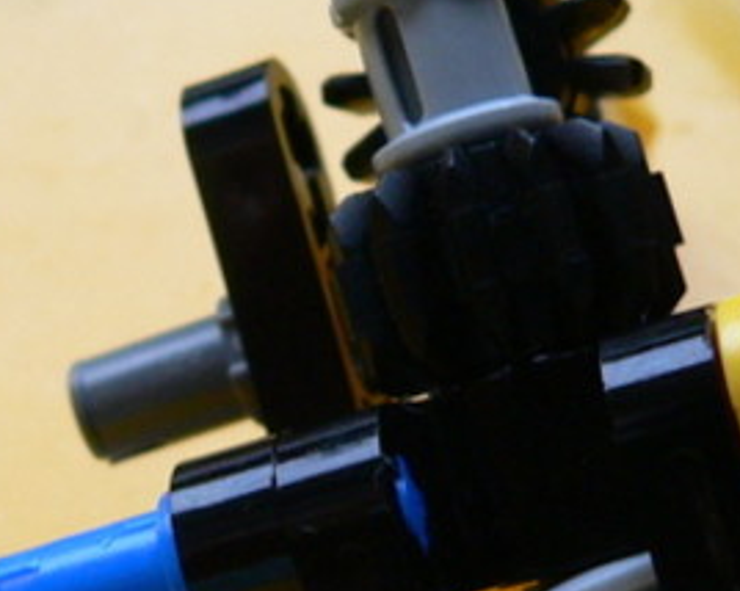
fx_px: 2582
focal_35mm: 118
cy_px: 452
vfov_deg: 13.0
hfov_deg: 16.3
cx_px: 279
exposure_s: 1/25
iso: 200
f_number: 2.8
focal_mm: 6
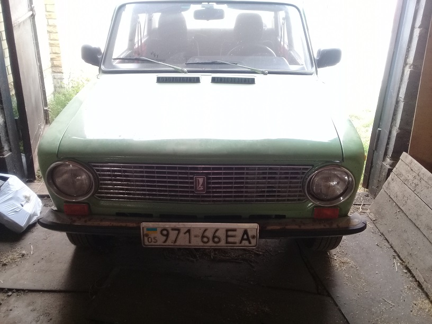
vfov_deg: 45.4
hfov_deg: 58.4
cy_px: 162
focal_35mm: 31
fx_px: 387
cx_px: 216
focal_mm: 3.3
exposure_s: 1/40
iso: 50
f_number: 2.2
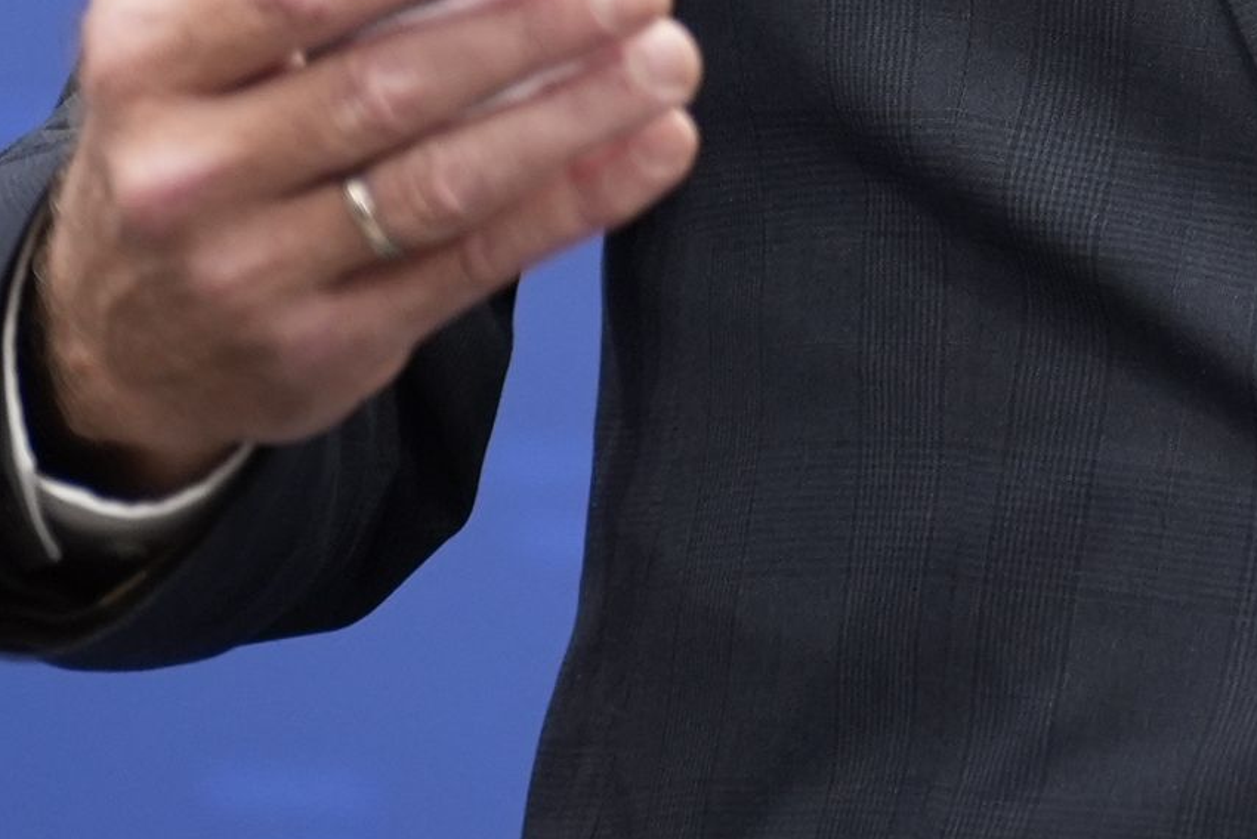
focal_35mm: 579
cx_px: 1584
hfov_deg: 3.6
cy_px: -584
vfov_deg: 2.4
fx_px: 20219
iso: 800
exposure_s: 1/200
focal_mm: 123
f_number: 2.8
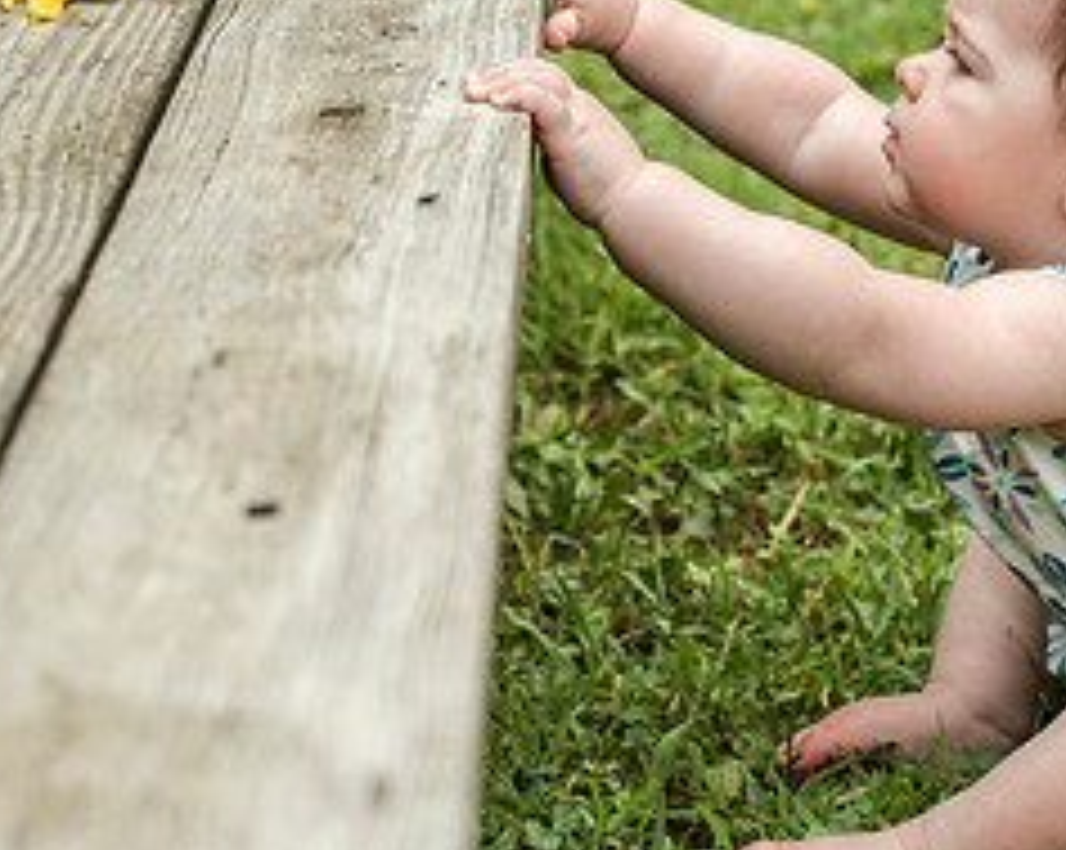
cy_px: 164
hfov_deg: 16.7
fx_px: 3624
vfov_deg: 13.3
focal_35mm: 115
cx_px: 526
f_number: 3.5
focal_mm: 50
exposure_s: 1/2500
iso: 640
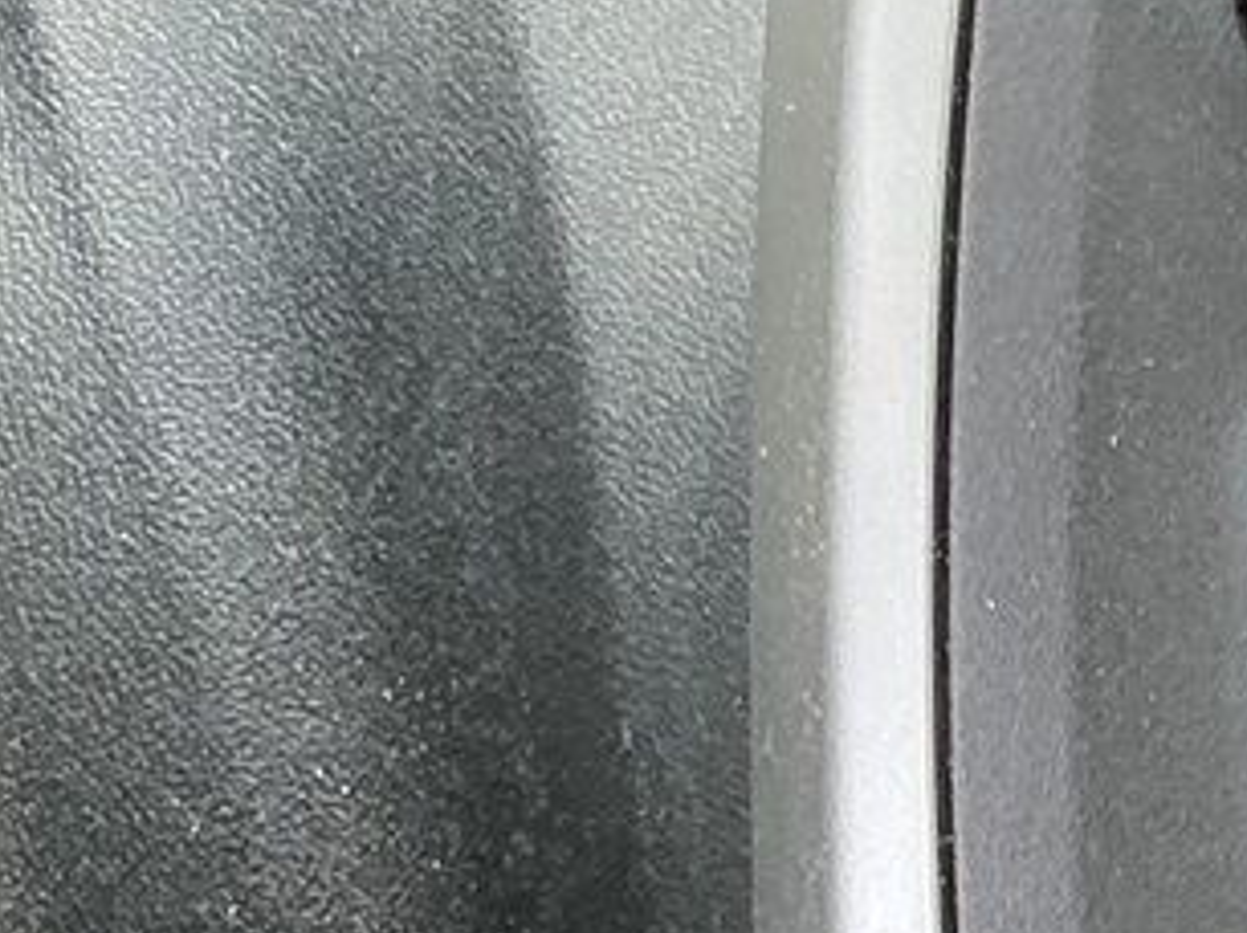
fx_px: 5831
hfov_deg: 10.9
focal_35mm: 162
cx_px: 2671
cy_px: 1903
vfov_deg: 8.6
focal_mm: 3
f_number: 1.8
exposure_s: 1/60
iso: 50
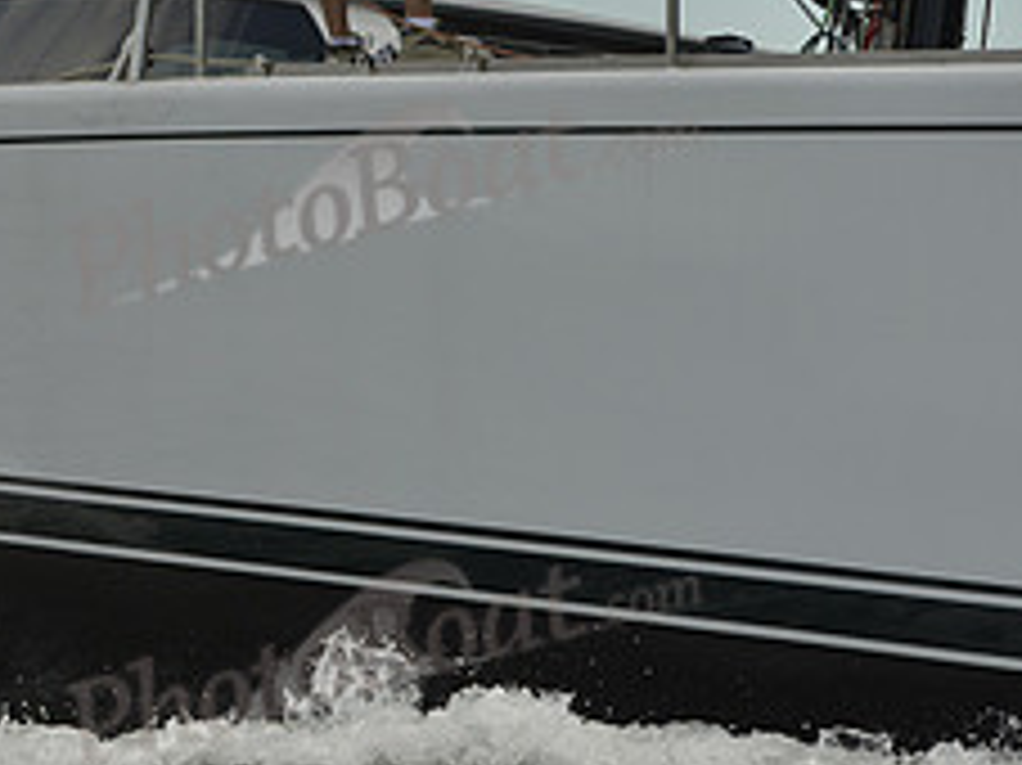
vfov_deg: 6.1
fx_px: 7112
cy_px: 25
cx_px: -162
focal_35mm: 241
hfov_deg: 8.1
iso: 280
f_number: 9
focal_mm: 98
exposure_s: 1/1600
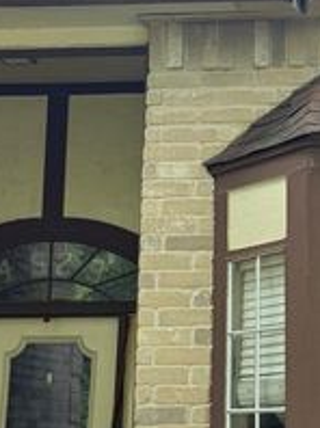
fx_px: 1001
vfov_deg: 24.2
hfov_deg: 17.7
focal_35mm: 81
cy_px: 222
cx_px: 318
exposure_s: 1/166
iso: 64
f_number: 1.78
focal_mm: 6.76
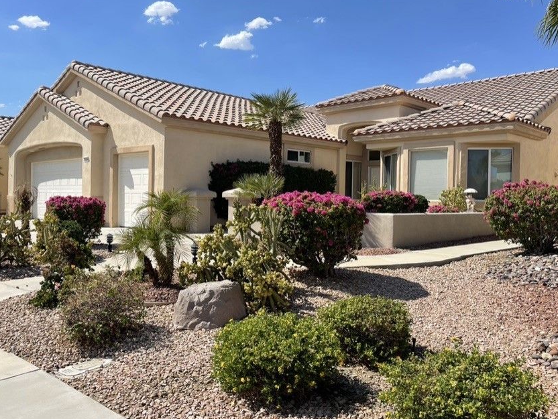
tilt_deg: +0.4
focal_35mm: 32
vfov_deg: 44.2
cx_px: 265
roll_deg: -1.1
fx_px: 516
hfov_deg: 56.8
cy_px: 195
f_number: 1.6
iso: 32
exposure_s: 1/4525
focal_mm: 5.1
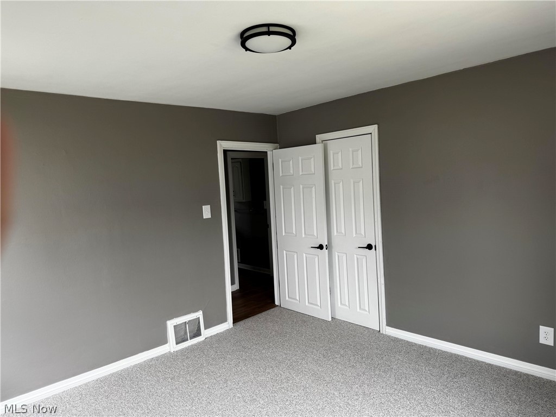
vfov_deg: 56.8
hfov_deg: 71.6
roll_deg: +3.3
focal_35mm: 24
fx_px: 385
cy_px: 208
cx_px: 278
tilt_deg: -4.8
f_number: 1.78
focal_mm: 6.76
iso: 64
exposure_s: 1/121
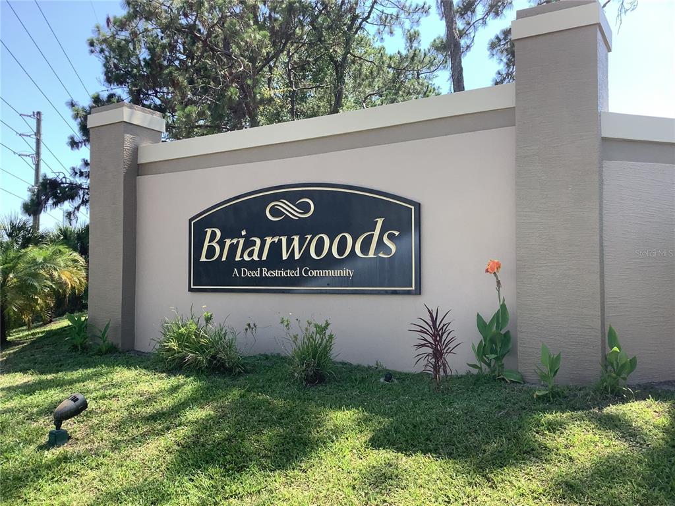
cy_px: 253
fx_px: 604
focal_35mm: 31
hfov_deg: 58.4
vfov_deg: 45.4
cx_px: 338
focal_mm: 3.3
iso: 25
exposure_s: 1/519
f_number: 2.4
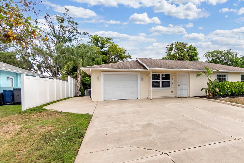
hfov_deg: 77.5
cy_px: 96
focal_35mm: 21
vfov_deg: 59.1
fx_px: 142
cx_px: 170
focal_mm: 10
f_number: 4
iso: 100
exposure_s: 1/800
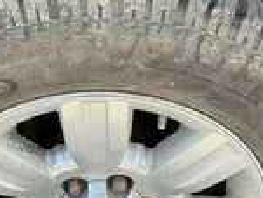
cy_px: 148
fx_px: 564
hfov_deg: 26.2
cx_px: 105
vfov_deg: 19.8
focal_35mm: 74
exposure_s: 1/167
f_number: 1.8
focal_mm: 3
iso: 20
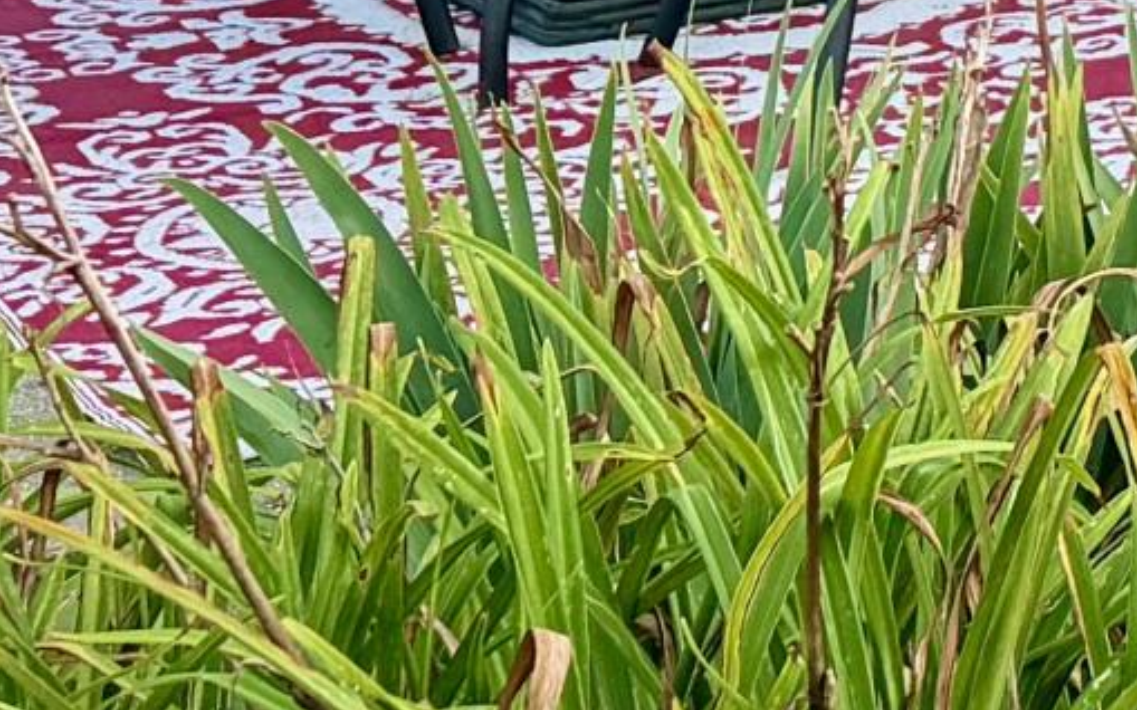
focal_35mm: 150
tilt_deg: +6.0
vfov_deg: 7.4
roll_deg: -1.0
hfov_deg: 12.7
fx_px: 4648
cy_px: -1632
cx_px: 2057
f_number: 1.78
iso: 100
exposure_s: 1/943
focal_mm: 6.76
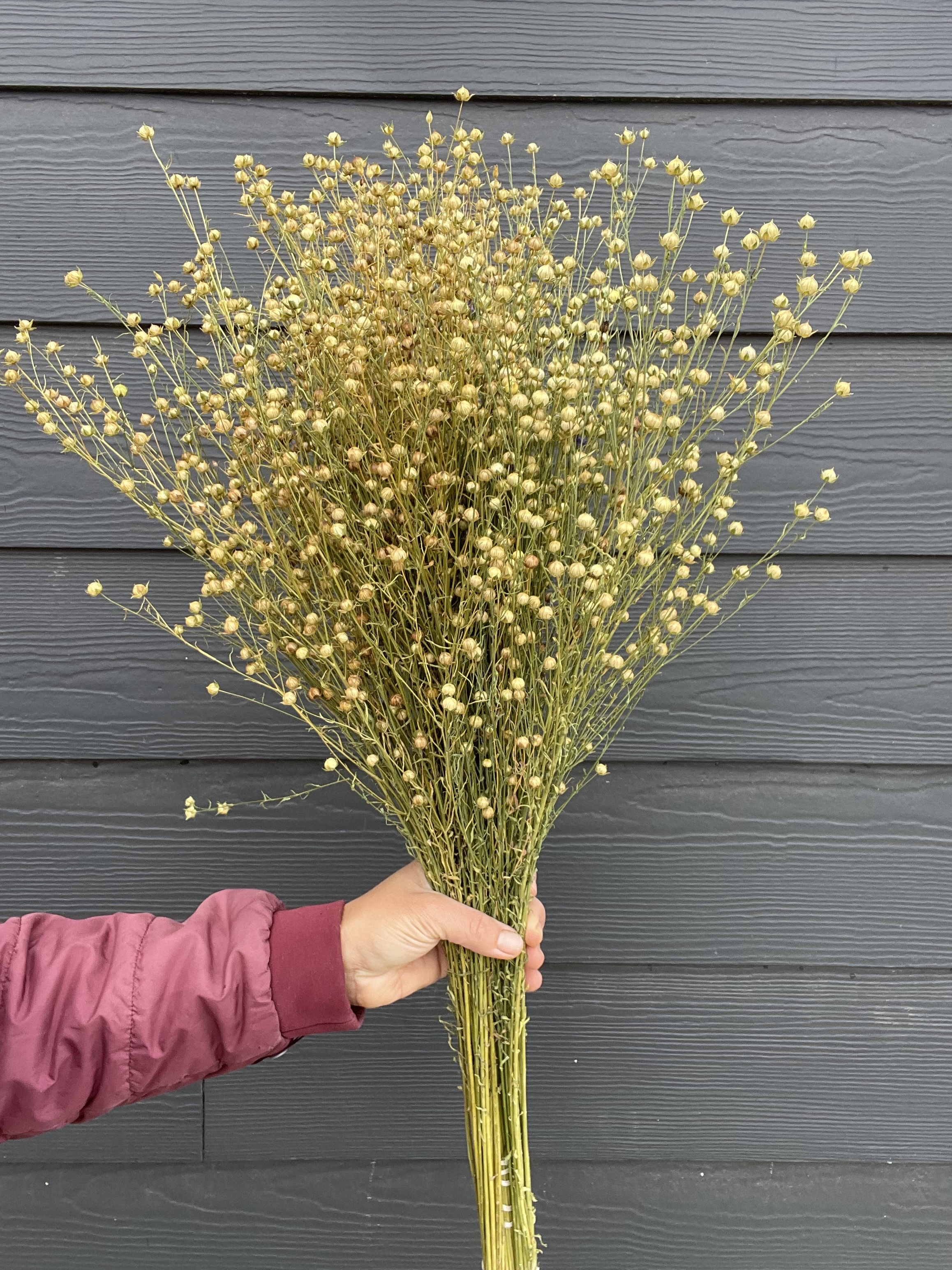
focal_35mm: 30
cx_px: 476
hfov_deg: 46.8
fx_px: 1100
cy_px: 635
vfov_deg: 60.0
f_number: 2.2
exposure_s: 1/121
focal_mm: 2.71
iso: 40
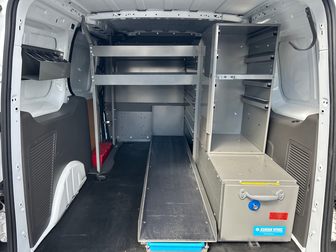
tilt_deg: -14.5
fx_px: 252
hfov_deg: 67.3
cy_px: 126
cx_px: 168
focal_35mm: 26
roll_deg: +0.7
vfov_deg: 53.1
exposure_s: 1/366
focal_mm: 5.7
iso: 50
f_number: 1.5
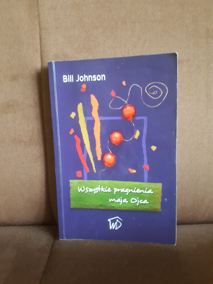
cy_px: 142
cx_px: 106
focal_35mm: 27
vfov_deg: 65.3
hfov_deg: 51.4
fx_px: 222
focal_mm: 3.6
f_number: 1.9
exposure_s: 1/15
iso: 320
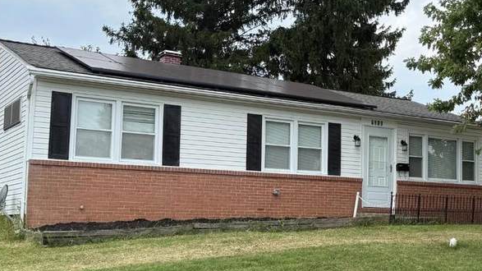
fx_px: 728
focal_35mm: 57
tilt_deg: +5.5
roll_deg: -0.6
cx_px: 388
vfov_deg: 21.1
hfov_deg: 35.4
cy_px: 155
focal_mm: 6.76
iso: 80
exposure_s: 1/2169
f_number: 1.78
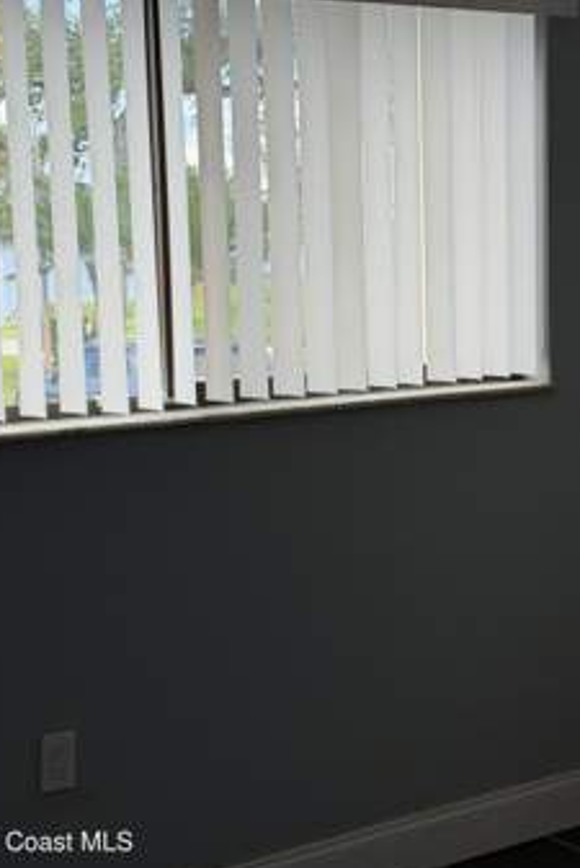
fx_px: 1714
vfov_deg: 28.4
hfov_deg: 19.0
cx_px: 456
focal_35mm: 71
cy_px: 419
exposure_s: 1/219
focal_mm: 6.76
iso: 50
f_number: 1.78
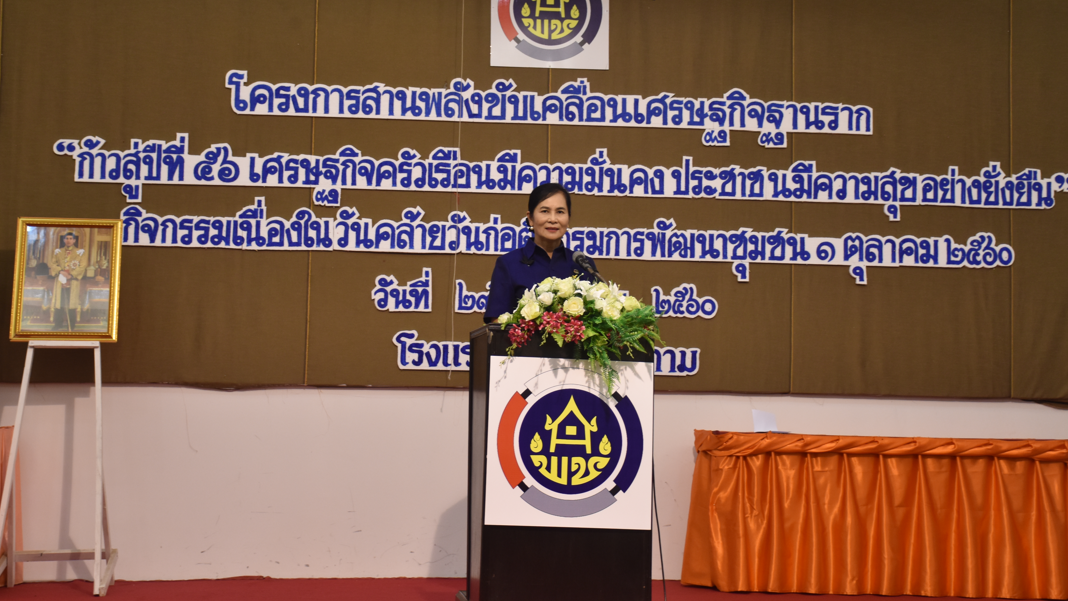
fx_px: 1715
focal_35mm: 61
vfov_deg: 19.8
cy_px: 229
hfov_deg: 34.6
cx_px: 528
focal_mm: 35
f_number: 4.2
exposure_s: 1/60
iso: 640
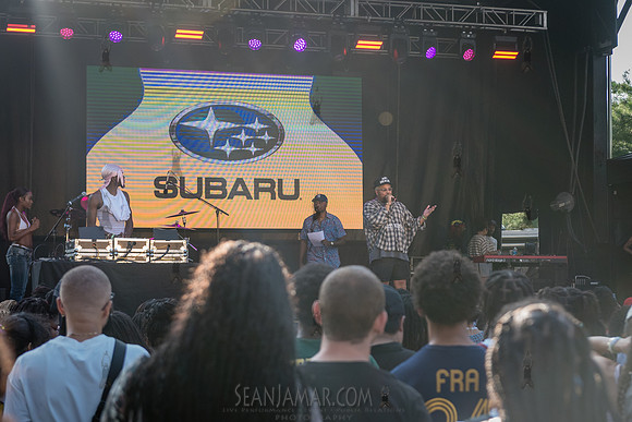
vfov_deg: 16.5
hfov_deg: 24.6
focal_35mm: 83
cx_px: 367
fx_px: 1450
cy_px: 227
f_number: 4
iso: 1000
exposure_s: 1/1000
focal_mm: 70
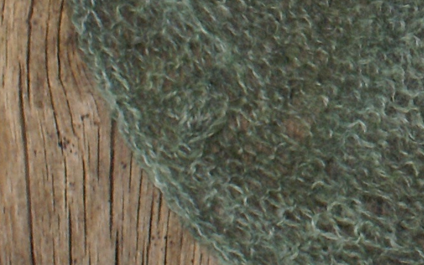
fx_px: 2600
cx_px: 686
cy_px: -85
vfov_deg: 5.8
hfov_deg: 9.0
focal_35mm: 225
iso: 400
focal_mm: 26
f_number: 5.6
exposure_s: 1/60
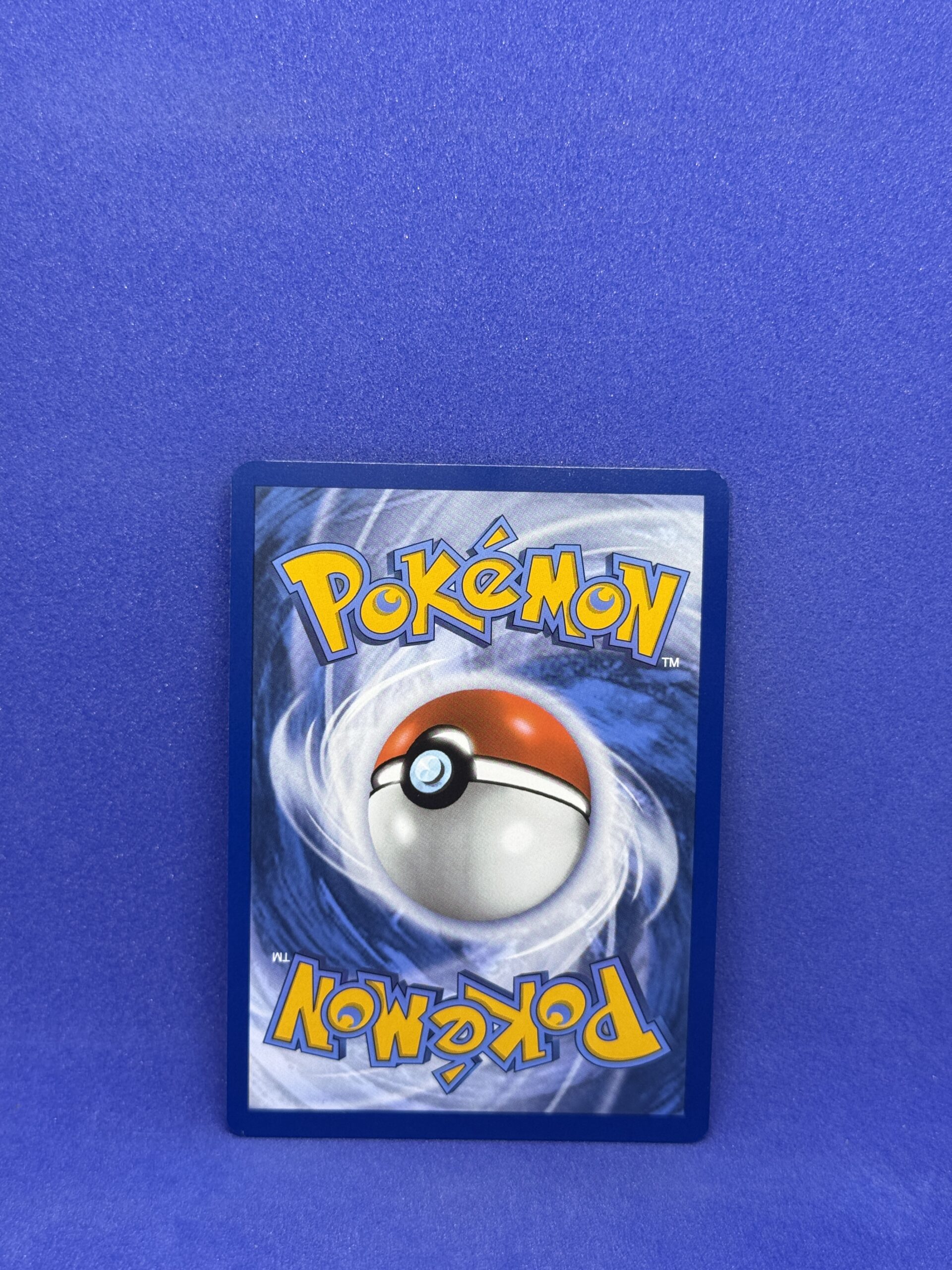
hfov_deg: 30.3
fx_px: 1760
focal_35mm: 48
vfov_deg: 39.7
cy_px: 635
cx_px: 476
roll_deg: -1.6
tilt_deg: -11.0
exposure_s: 1/106
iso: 100
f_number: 1.78
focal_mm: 6.76
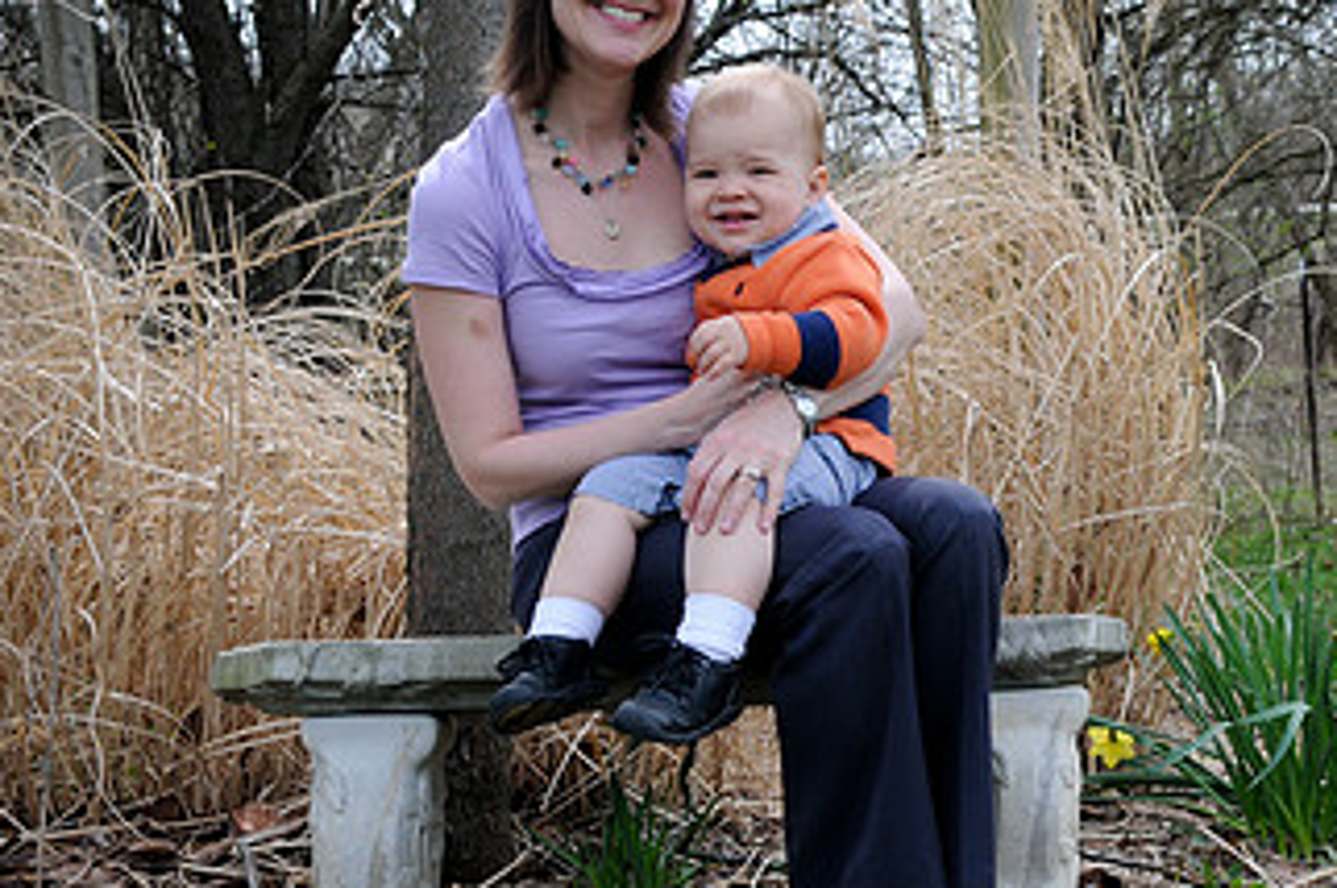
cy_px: 521
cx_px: 1030
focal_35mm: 81
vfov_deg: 16.8
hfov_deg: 24.8
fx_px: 3005
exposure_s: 1/250
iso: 200
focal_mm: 30
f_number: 6.3
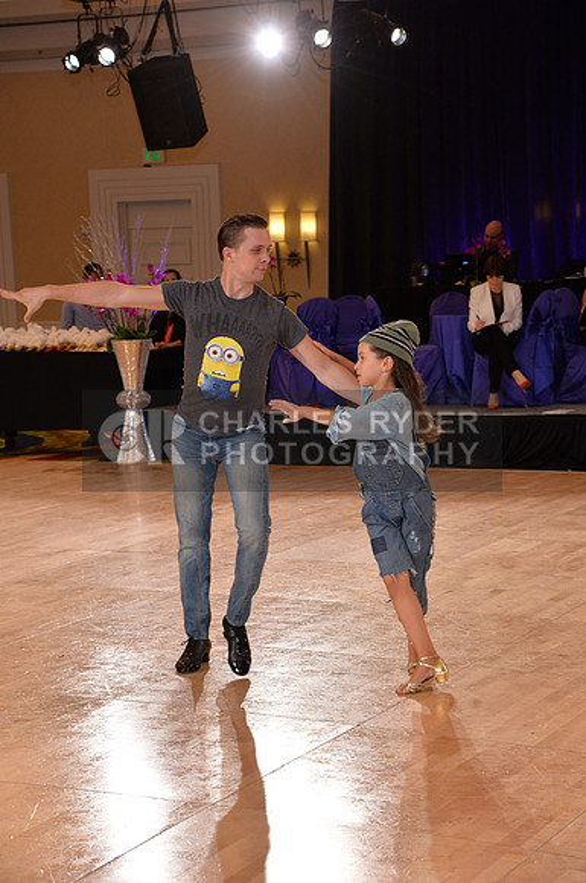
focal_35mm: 75
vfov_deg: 27.0
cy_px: 442
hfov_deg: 18.1
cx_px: 293
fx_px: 1837
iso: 1600
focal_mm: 75
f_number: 5.6
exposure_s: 1/250
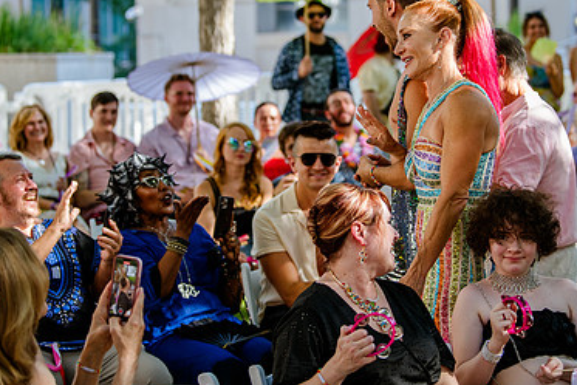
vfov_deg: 12.2
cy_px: 137
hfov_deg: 18.3
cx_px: 308
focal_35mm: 112
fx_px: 1796
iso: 400
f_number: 3.2
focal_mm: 72
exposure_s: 1/500
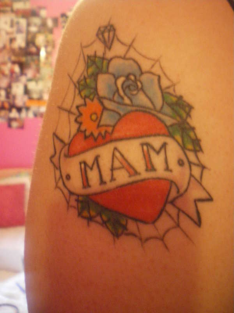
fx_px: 324
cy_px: 156
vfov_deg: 51.4
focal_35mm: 36
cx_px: 117
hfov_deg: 39.7
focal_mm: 6.3
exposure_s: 1/5
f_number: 3.1
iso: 800
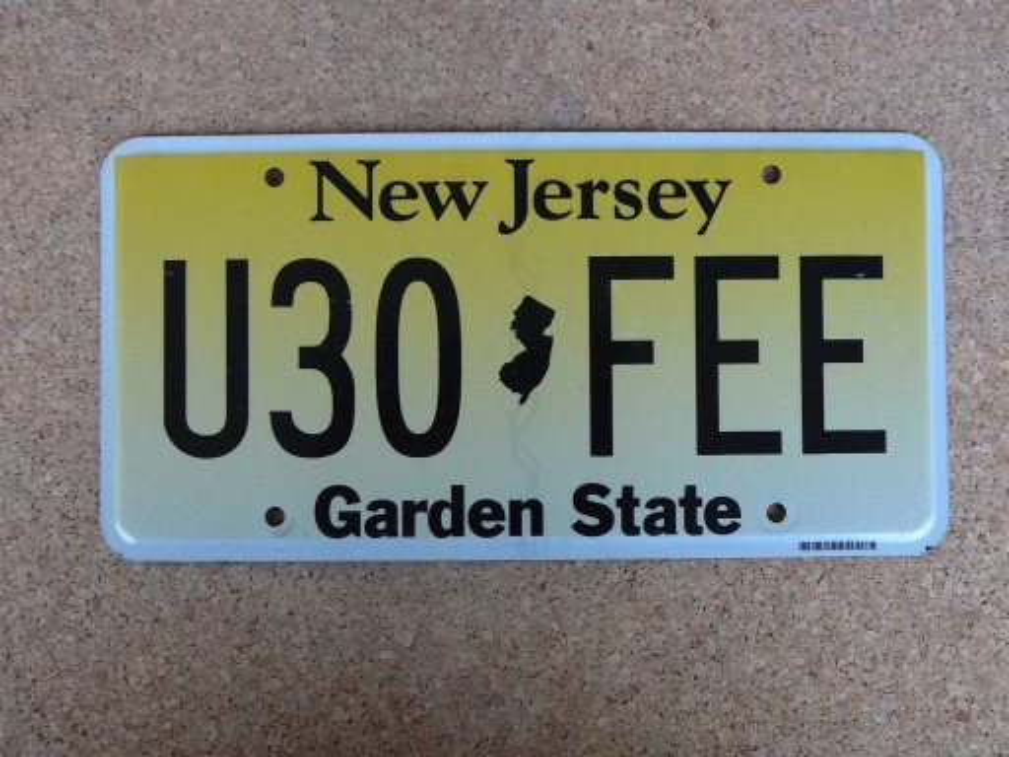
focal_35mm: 43
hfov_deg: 43.9
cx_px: 504
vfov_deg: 33.6
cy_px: 378
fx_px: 1253
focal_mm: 6.4
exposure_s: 1/30
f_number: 3.2
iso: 100
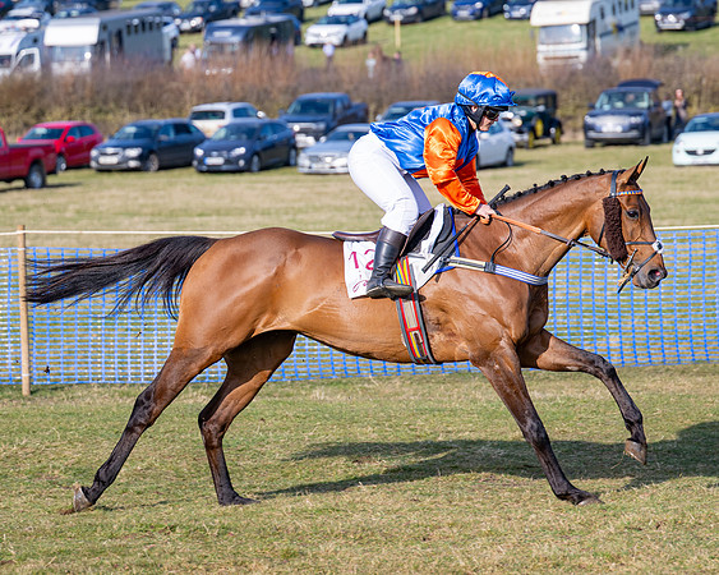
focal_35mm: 175
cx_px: 320
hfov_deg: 11.0
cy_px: 267
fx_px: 3717
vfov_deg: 8.8
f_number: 2.8
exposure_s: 1/1600
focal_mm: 95
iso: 100
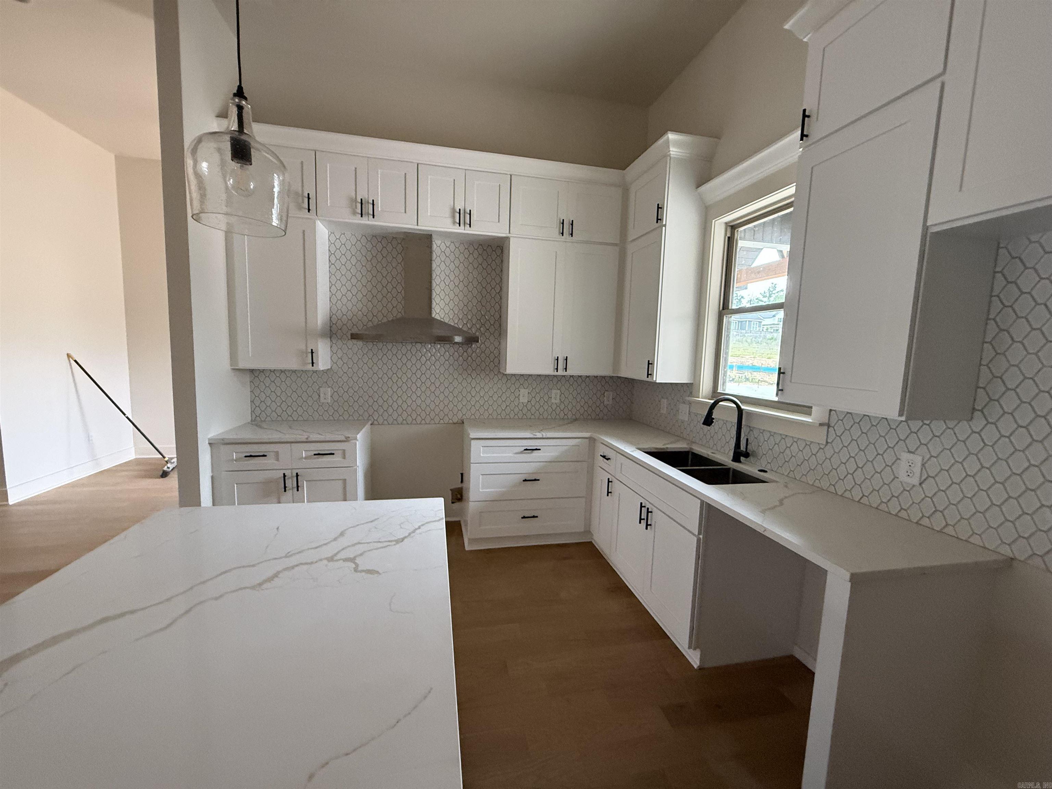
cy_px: 394
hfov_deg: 102.1
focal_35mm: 14
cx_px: 526
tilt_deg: -4.8
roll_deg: -0.7
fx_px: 425
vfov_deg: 85.7
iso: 500
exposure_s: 1/60
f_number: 2.2
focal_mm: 2.22
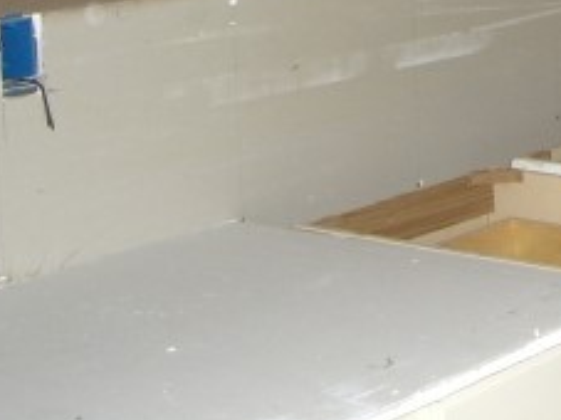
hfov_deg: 17.1
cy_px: -22
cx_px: 756
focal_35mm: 107
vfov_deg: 13.6
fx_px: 1733
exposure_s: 1/60
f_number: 2.7
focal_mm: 6.2
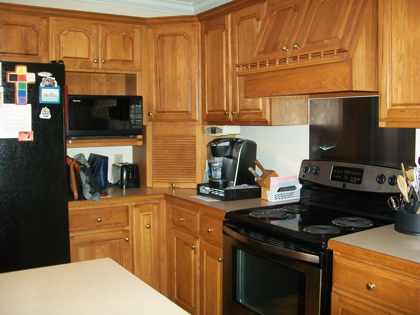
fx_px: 437
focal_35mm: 36
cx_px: 210
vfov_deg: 39.7
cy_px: 158
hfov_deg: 51.4
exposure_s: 1/60
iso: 160
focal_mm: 6
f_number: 2.7
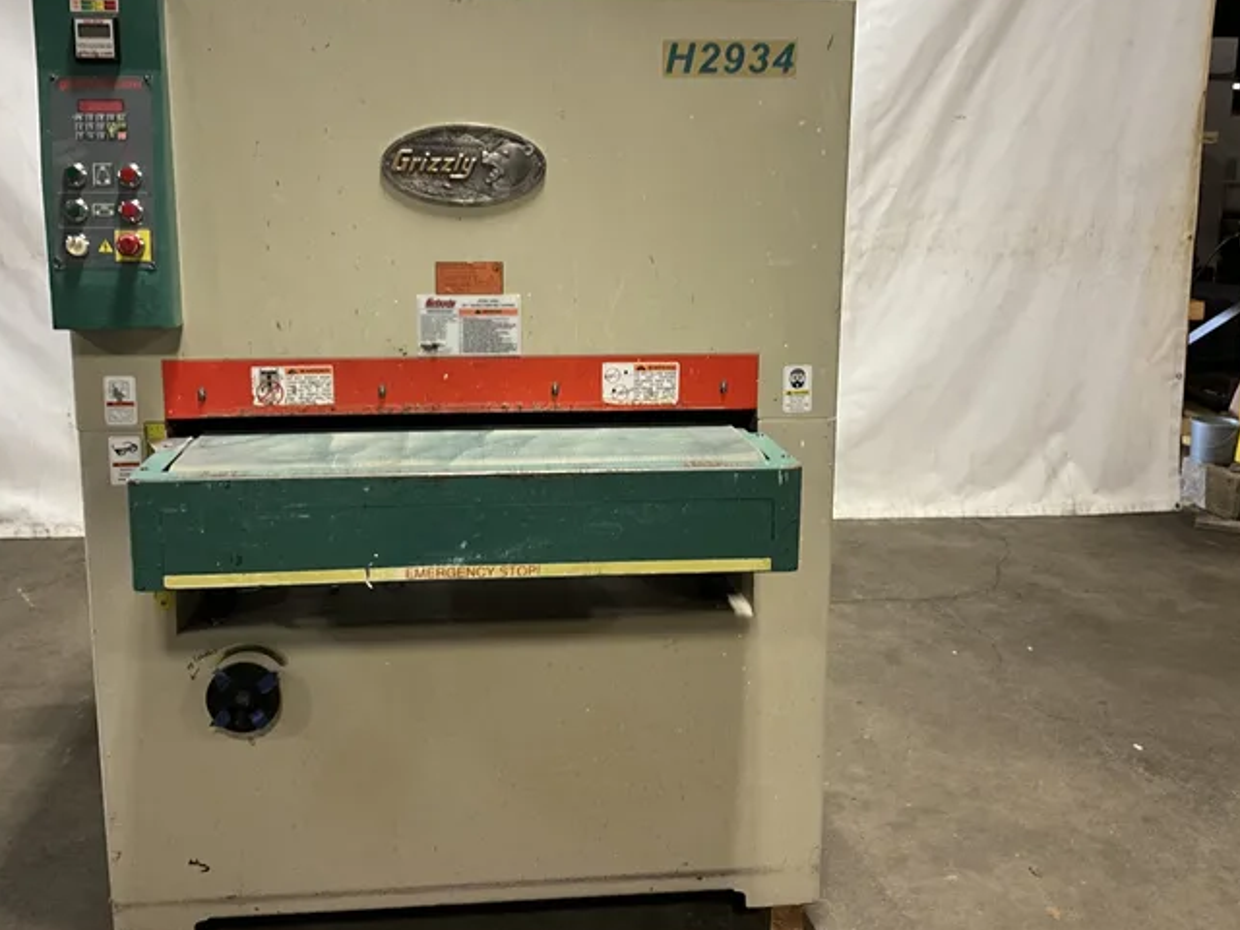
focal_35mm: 34
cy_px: 412
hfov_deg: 53.9
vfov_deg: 41.7
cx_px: 577
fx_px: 1218
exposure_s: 1/60
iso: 160
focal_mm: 3
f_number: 1.8
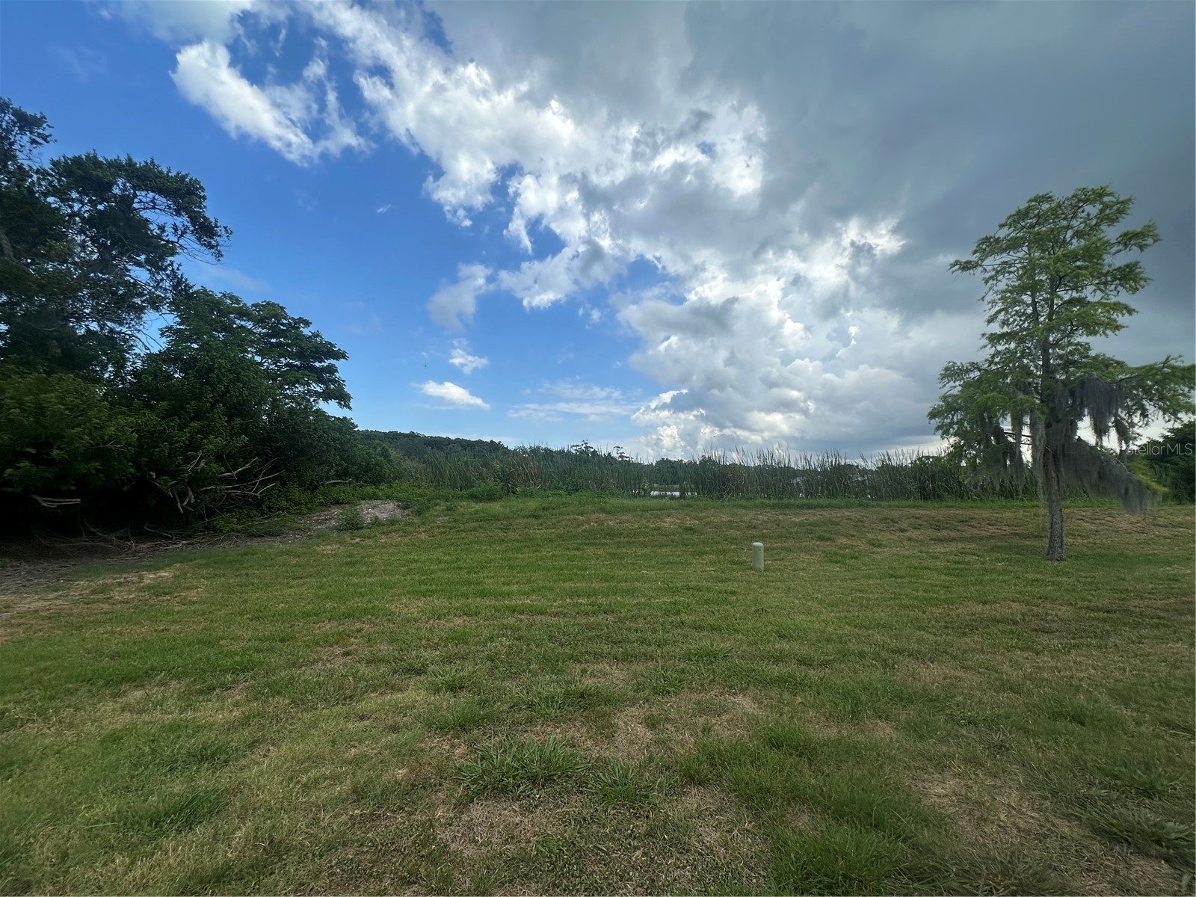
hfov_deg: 102.1
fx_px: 484
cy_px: 448
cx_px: 598
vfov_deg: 85.7
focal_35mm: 14
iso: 50
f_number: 2.2
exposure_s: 1/2212
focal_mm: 2.22
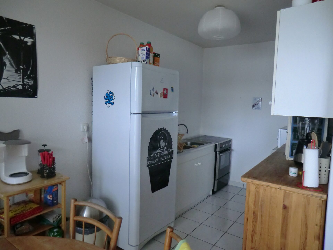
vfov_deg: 56.8
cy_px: 125
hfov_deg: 71.6
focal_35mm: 24
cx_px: 166
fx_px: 231
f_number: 3.2
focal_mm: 4.3
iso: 400
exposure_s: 1/40
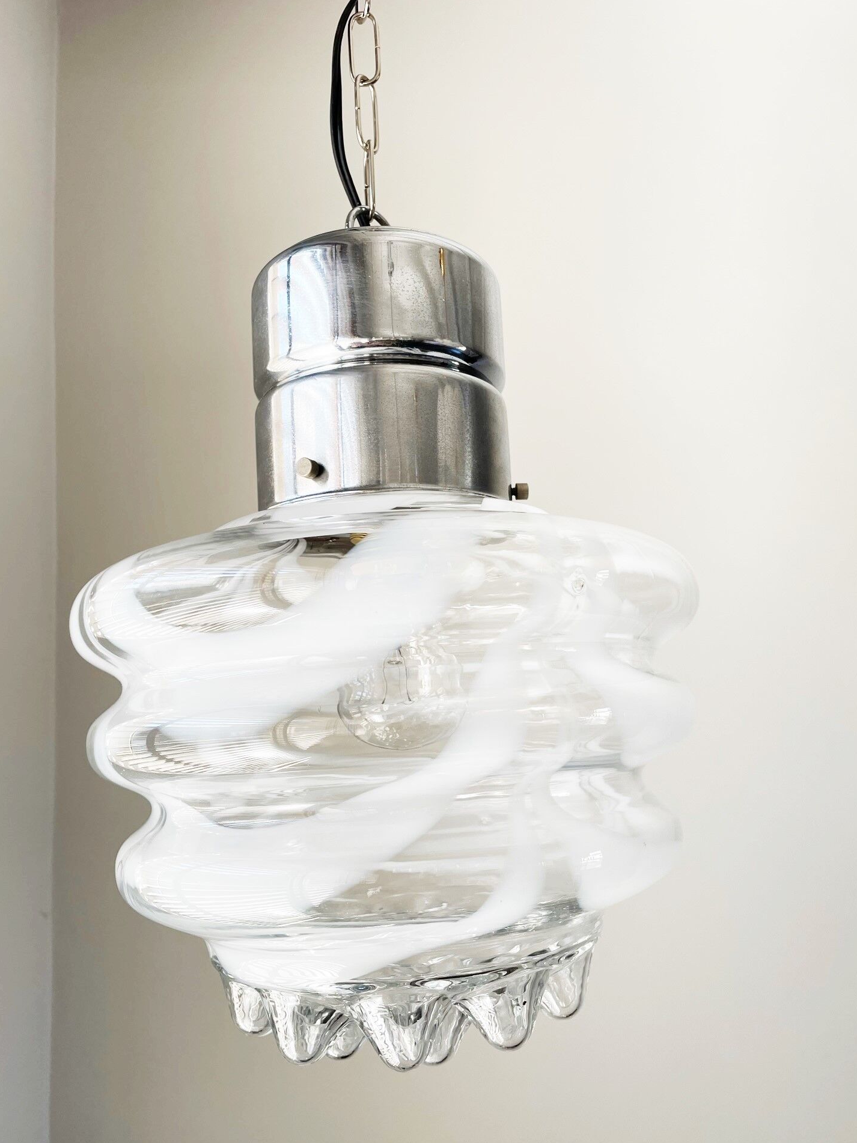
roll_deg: +2.8
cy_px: 602
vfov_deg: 63.4
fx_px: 924
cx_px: 431
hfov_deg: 49.7
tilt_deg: +5.6
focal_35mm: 28
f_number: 1.6
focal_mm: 4.2
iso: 32
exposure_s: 1/291
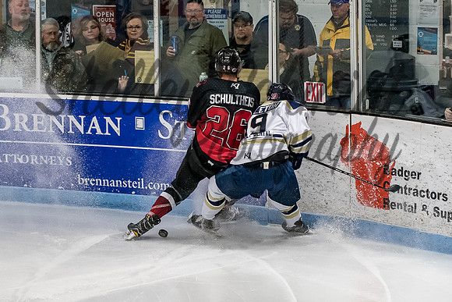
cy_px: 144
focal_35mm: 166
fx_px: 2080
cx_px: 252
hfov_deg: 12.4
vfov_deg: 8.3
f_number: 3.2
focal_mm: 70
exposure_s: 1/800
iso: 2500
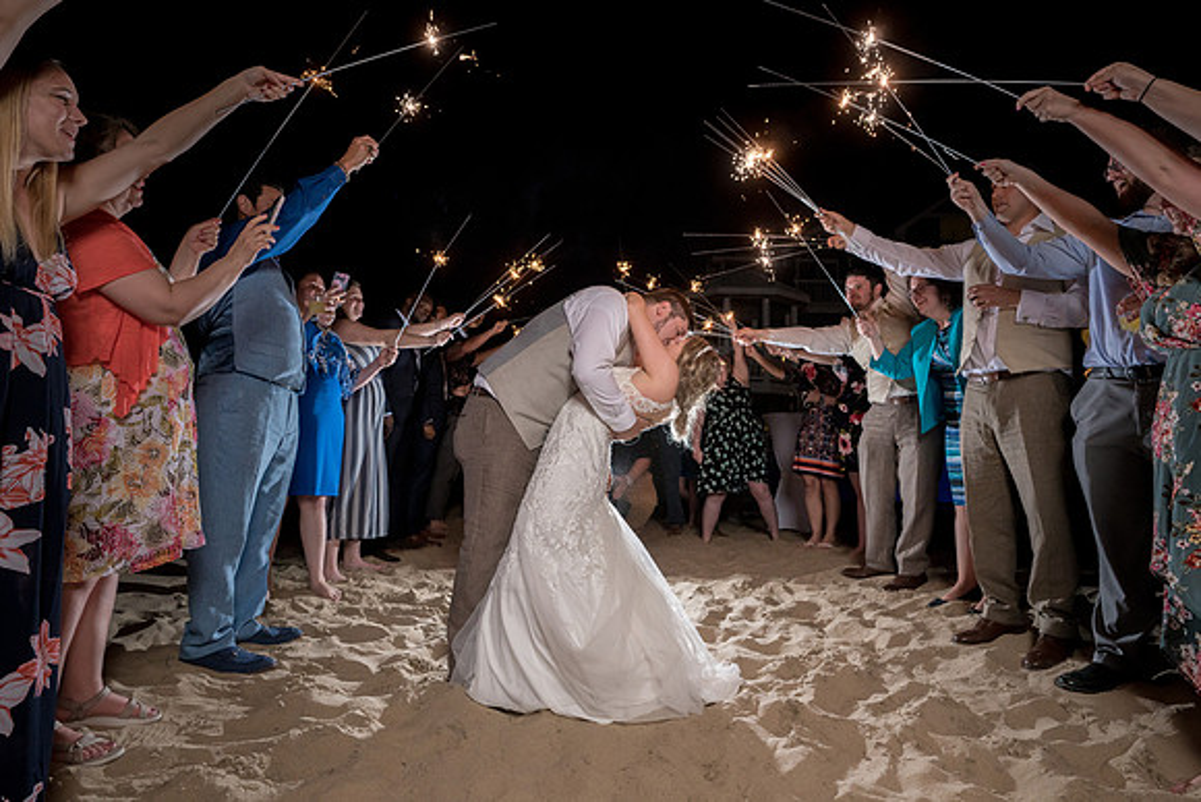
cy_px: 395
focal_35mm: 20
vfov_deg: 61.3
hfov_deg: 83.2
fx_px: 676
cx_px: 618
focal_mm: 17
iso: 2000
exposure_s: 1/200
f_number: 5
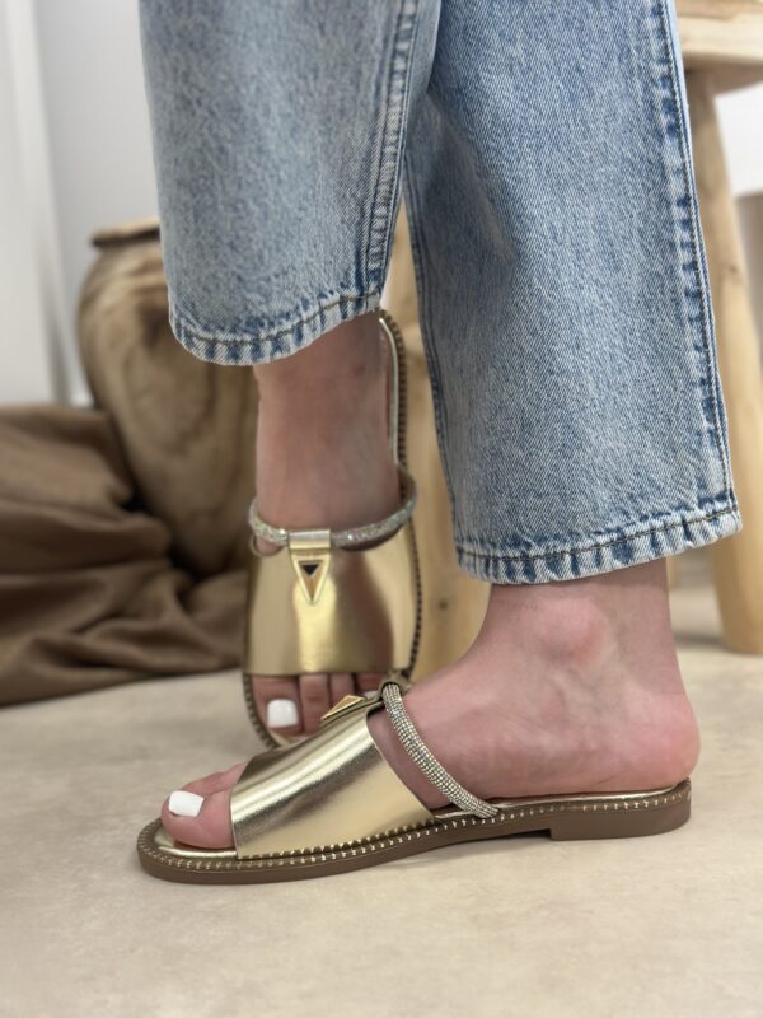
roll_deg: +4.9
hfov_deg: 30.3
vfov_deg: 39.7
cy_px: 509
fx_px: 1411
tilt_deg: -8.5
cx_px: 382
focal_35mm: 48
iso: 250
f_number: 1.78
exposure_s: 1/100
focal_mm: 6.86
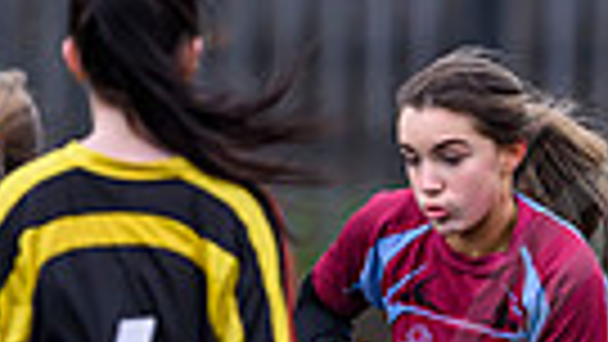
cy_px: 562
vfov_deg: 0.5
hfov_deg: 0.9
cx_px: 503
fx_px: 37249
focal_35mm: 2310
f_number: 3.5
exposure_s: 1/1250
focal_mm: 400
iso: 500
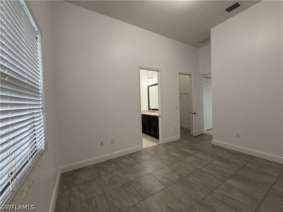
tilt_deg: -1.8
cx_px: 142
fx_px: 114
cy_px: 106
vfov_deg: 85.7
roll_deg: +2.3
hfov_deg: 102.1
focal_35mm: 14
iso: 160
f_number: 2.2
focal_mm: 2.22
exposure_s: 1/120
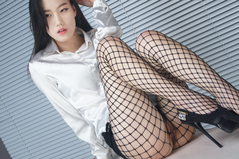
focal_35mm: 81
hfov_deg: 25.1
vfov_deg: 16.8
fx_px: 537
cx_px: 116
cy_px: 74
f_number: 5.6
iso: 800
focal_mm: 50
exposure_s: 1/160
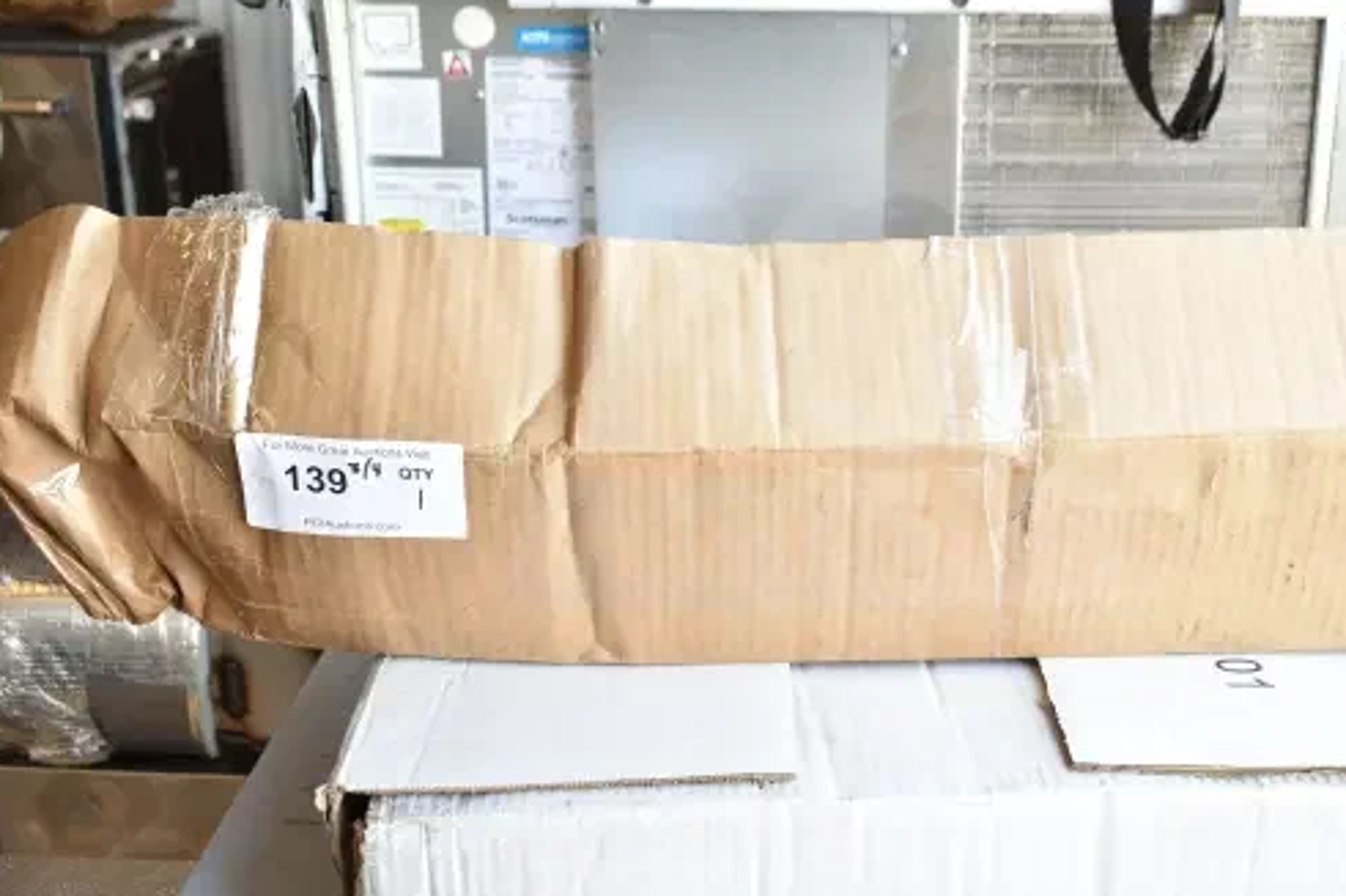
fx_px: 1742
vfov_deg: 28.8
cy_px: 388
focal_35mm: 47
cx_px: 817
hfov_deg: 42.0
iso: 250
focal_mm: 25
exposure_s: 1/40
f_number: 4
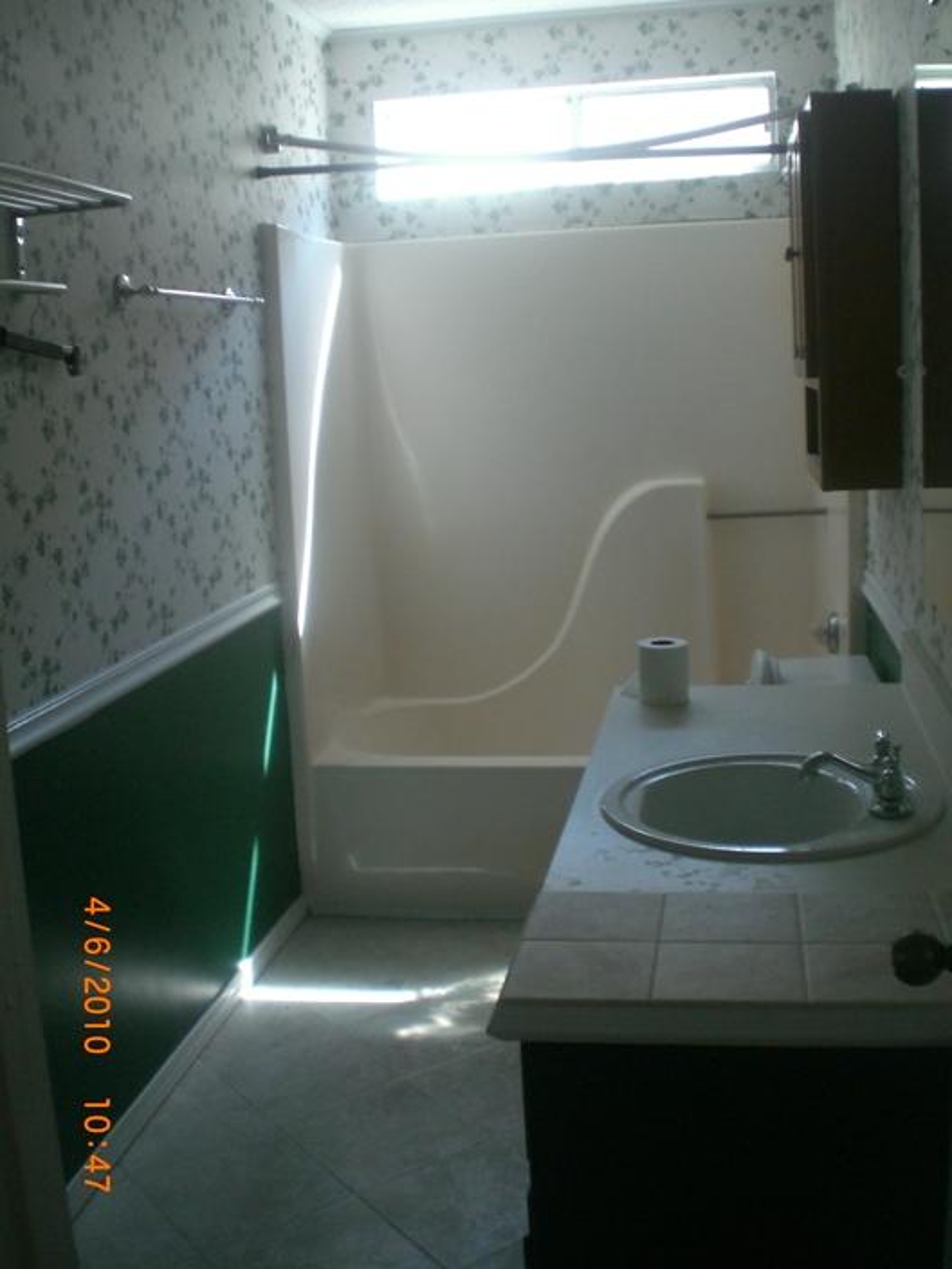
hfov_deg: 37.7
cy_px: 634
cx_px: 476
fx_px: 1393
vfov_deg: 49.0
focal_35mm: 38
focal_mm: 6.3
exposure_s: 1/80
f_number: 3.1
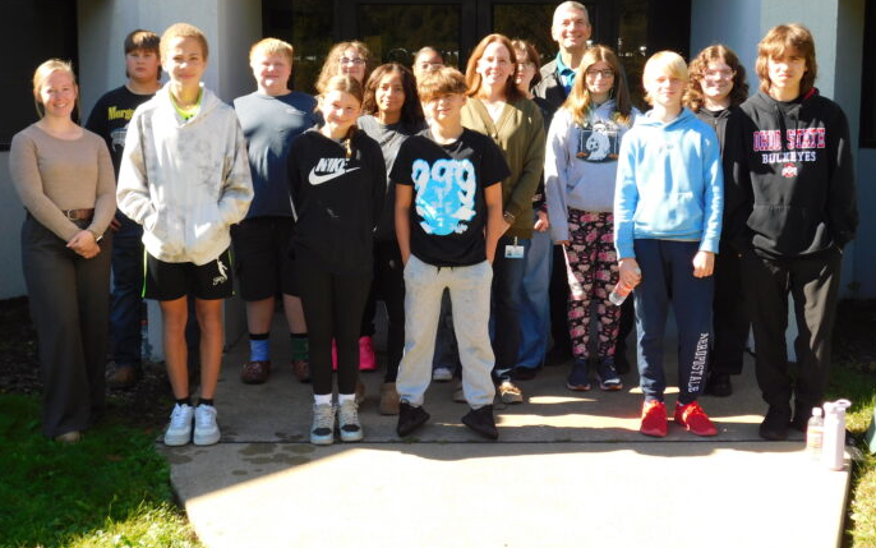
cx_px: 437
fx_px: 1027
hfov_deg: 46.2
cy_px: 226
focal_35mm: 43
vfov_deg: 29.8
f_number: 3.6
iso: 125
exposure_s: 1/250
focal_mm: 7.1
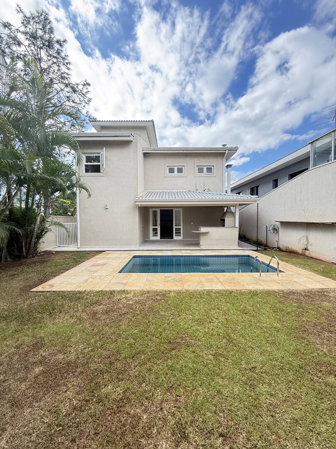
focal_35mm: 14
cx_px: 168
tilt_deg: -1.4
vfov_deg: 102.1
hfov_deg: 85.7
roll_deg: +0.0
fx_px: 181
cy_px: 224
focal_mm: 2.22
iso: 64
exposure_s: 1/310
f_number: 2.2
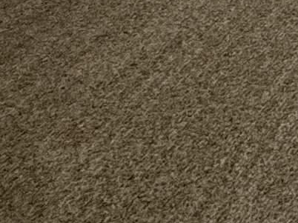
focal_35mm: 107
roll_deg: +0.8
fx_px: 921
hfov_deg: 9.8
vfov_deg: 8.8
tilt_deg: -14.6
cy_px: -588
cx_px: 1020
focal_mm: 2.22
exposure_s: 1/120
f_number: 2.2
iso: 125
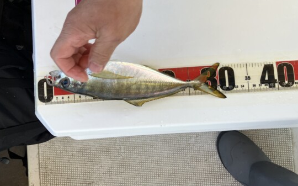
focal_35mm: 33
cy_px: 76
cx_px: 140
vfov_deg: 38.2
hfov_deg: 58.1
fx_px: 268
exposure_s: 1/219
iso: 25
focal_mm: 3.99
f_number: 1.8
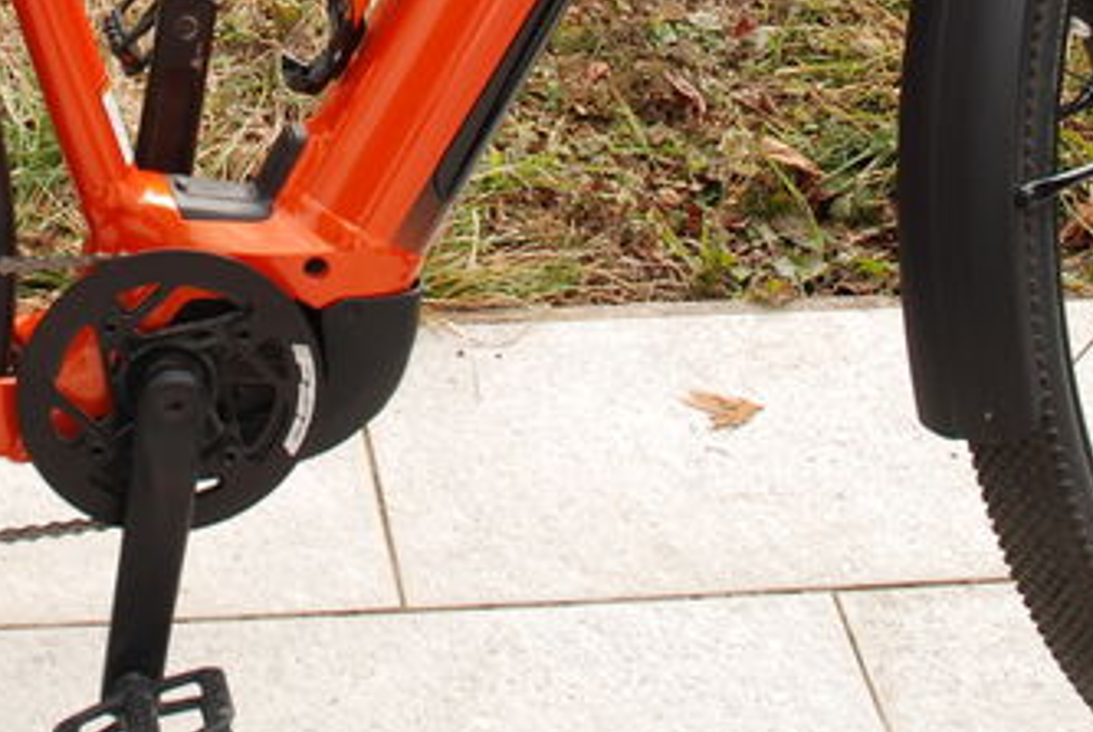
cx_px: 98
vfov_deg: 16.4
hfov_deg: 24.3
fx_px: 2462
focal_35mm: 81
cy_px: -90
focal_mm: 18
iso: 160
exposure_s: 1/60
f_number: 9
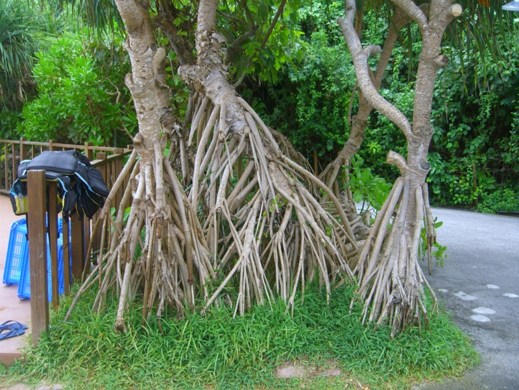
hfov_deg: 49.0
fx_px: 570
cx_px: 260
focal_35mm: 38
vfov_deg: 37.7
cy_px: 195
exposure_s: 1/250
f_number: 2.8
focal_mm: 7.9
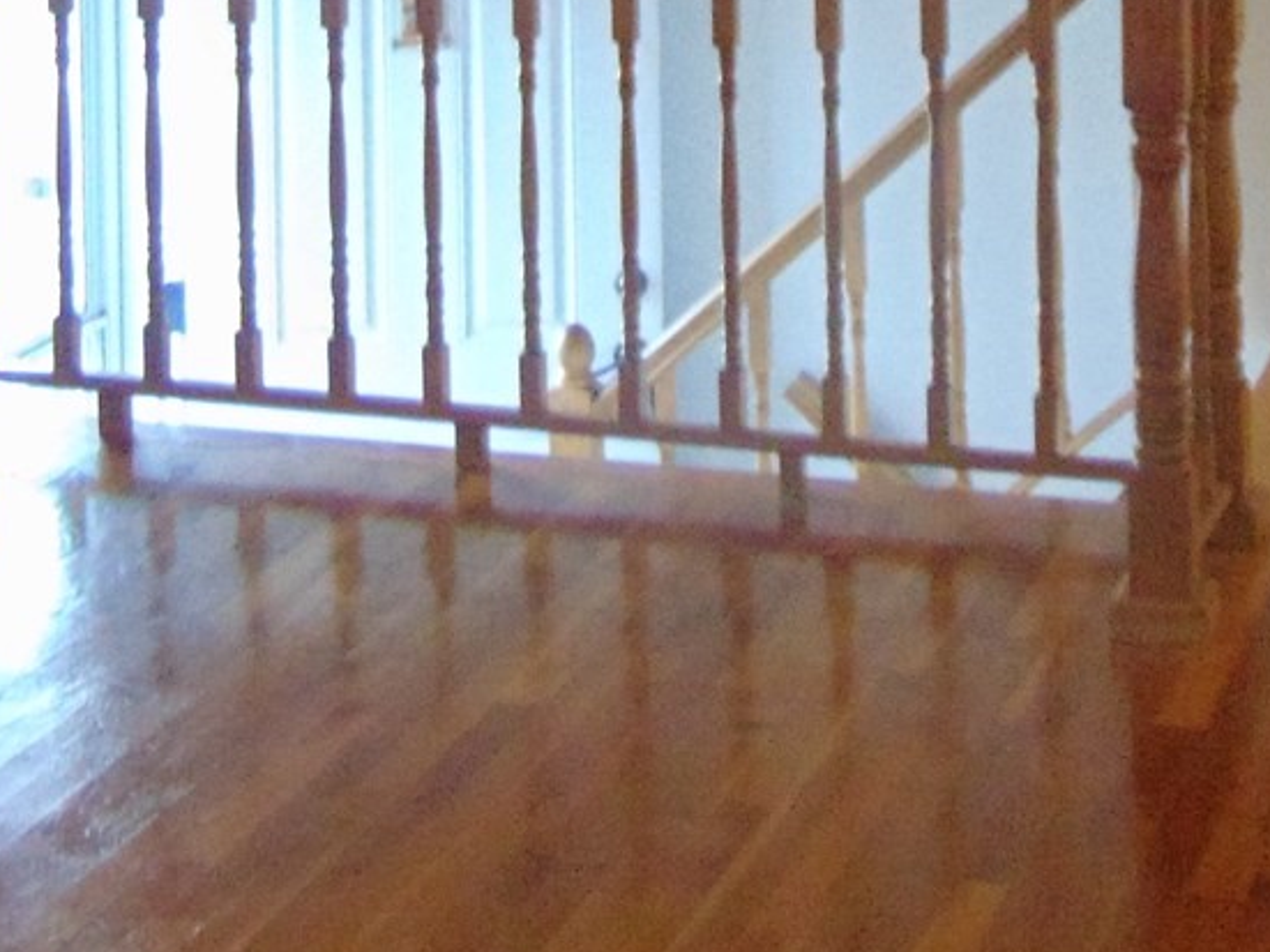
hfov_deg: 21.1
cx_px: 602
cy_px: -606
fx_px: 3411
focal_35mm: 93
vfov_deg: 14.5
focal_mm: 4.5
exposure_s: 1/25
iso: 400
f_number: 3
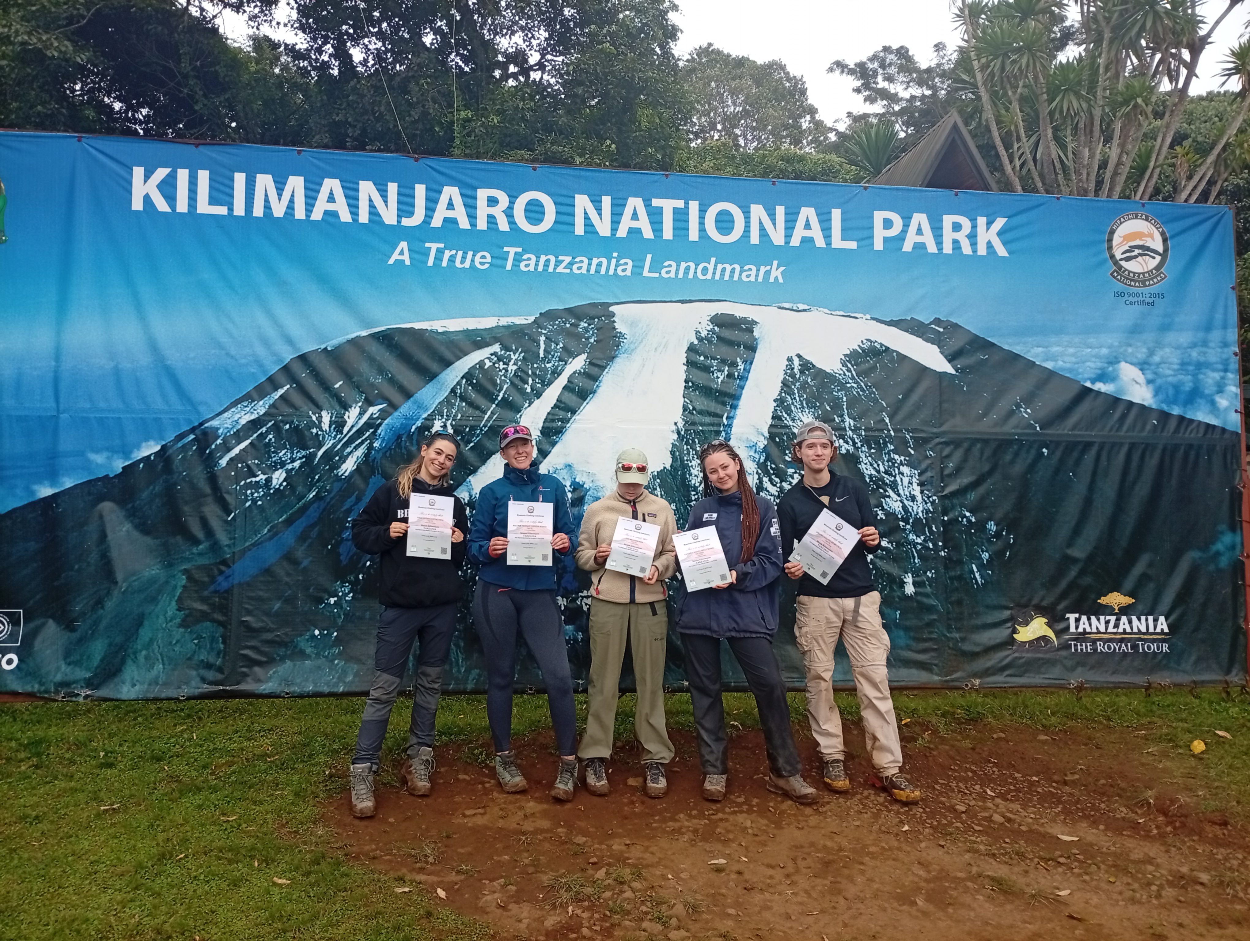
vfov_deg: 51.5
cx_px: 625
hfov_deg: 65.2
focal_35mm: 27
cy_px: 470
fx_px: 976
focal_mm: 3.84
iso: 50
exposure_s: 1/115
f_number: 1.8
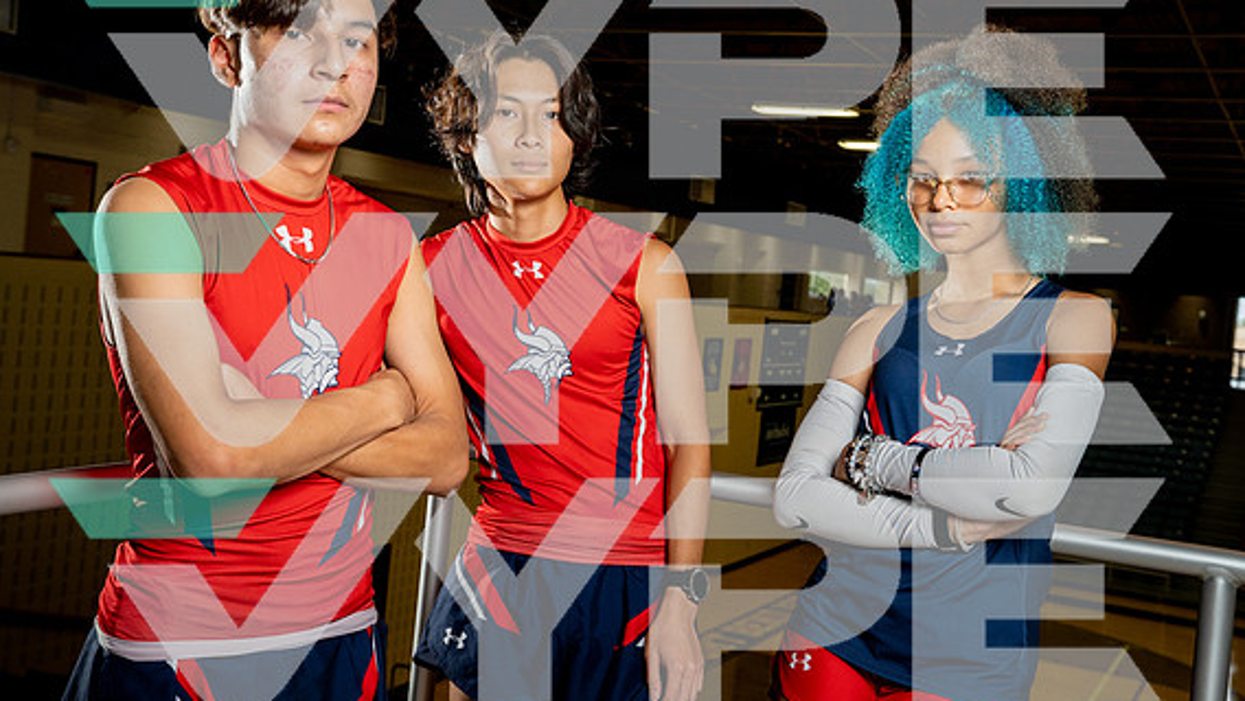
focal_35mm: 46
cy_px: 330
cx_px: 614
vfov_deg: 26.0
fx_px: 1519
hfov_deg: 44.6
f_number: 6.3
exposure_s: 1/250
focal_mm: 43
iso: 800
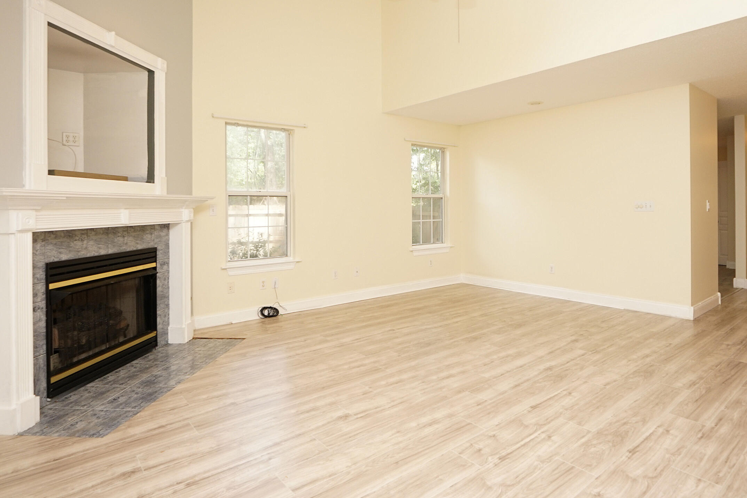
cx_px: 422
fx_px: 436
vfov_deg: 59.2
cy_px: 208
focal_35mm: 21
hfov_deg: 80.8
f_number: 4
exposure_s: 1/60
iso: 250
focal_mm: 10
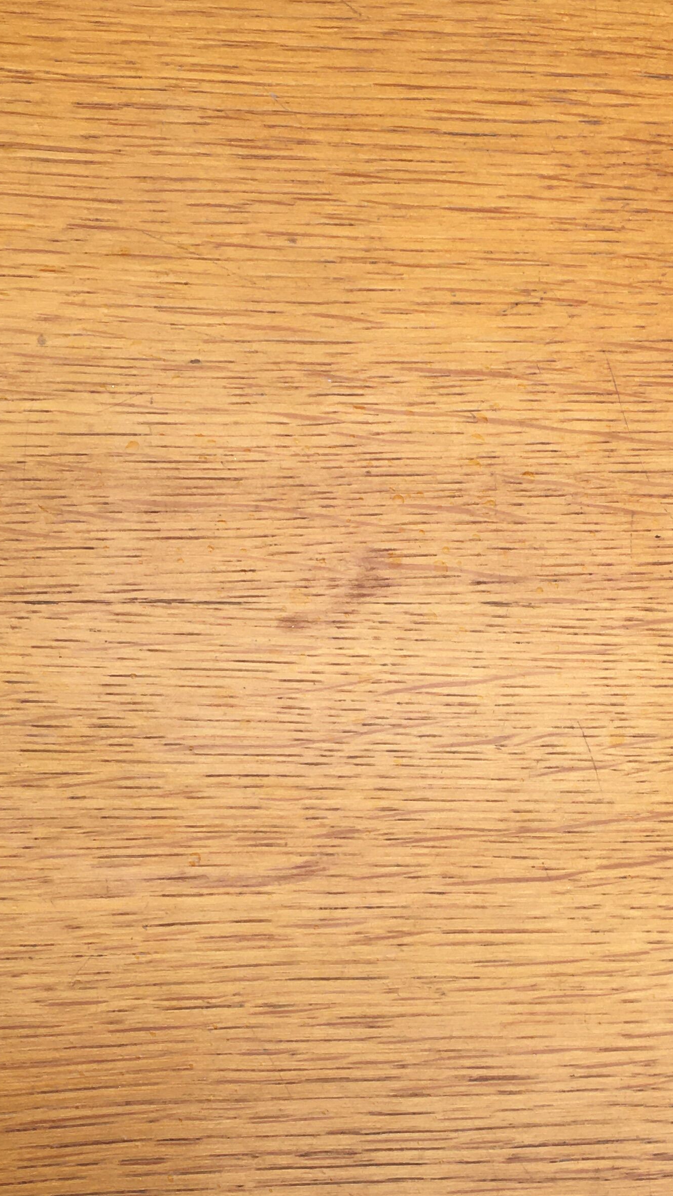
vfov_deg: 38.1
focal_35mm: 54
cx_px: 568
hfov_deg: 21.9
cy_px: 778
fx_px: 1713
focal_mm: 4.15
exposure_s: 1/262
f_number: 2.2
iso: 25
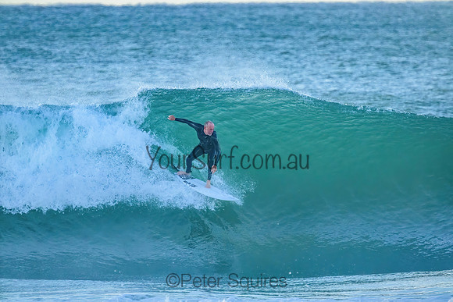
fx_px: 10069
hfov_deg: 2.6
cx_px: 226
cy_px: 151
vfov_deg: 1.7
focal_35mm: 800
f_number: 11
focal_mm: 800
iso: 6400
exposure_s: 1/1250
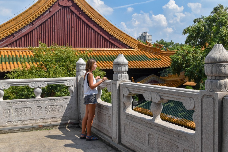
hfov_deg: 46.4
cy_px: 76
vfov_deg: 31.9
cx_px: 114
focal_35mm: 42
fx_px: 266
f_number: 6.7
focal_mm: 28
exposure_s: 1/1500
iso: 400
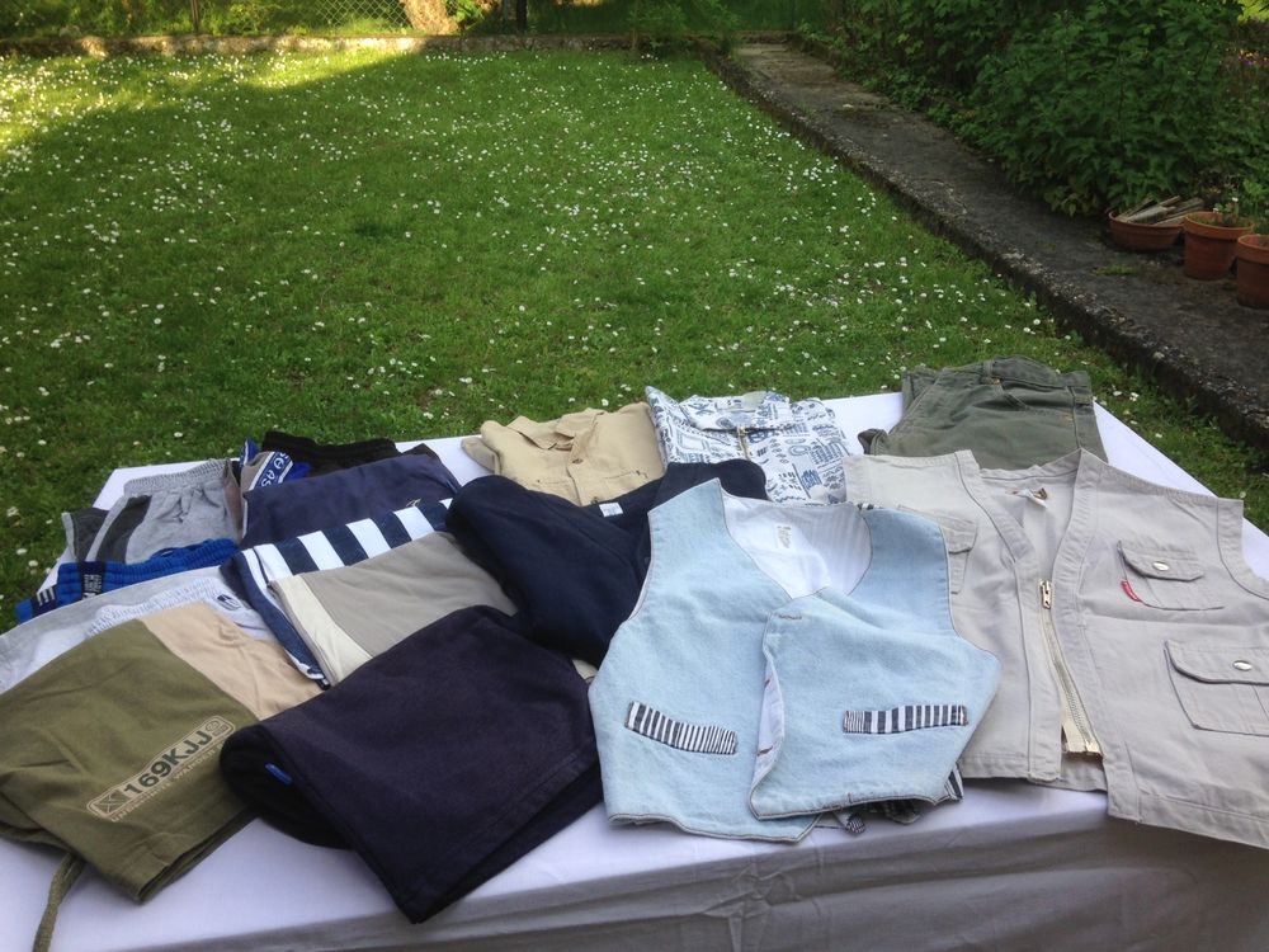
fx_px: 1210
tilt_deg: -28.9
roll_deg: -1.7
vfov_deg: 42.9
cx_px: 634
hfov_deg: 55.4
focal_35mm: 33
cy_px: 476
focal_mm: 4.12
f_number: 2.4
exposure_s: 1/507
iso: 50
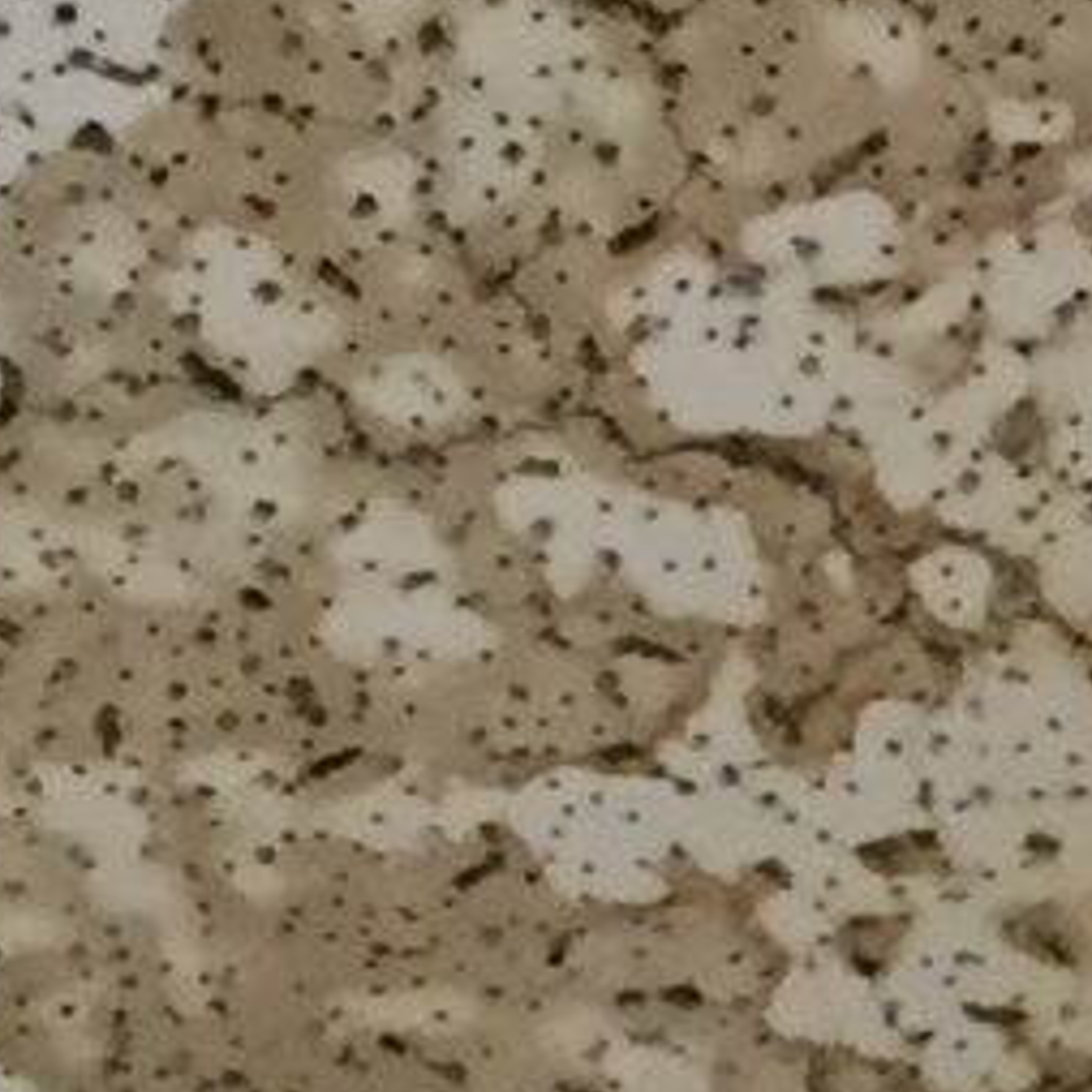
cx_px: 1655
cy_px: 1419
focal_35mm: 258
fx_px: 9208
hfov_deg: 6.7
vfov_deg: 6.7
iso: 125
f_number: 2.2
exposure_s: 1/30
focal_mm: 4.15
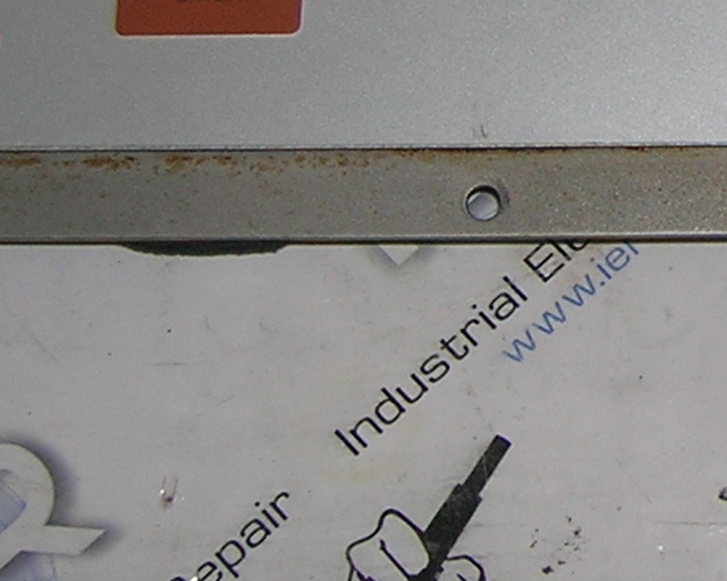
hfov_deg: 13.4
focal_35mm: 138
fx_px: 2969
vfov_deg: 11.0
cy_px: -69
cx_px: 1001
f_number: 2.9
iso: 50
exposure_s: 1/60.1
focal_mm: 5.7
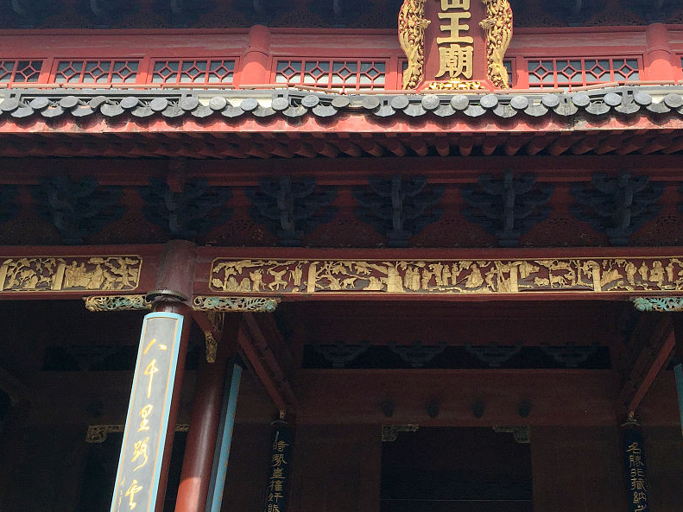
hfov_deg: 42.6
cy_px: 268
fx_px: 868
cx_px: 425
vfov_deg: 32.9
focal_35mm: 44
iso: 32
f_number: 2.2
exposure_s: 1/1041
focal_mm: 4.15
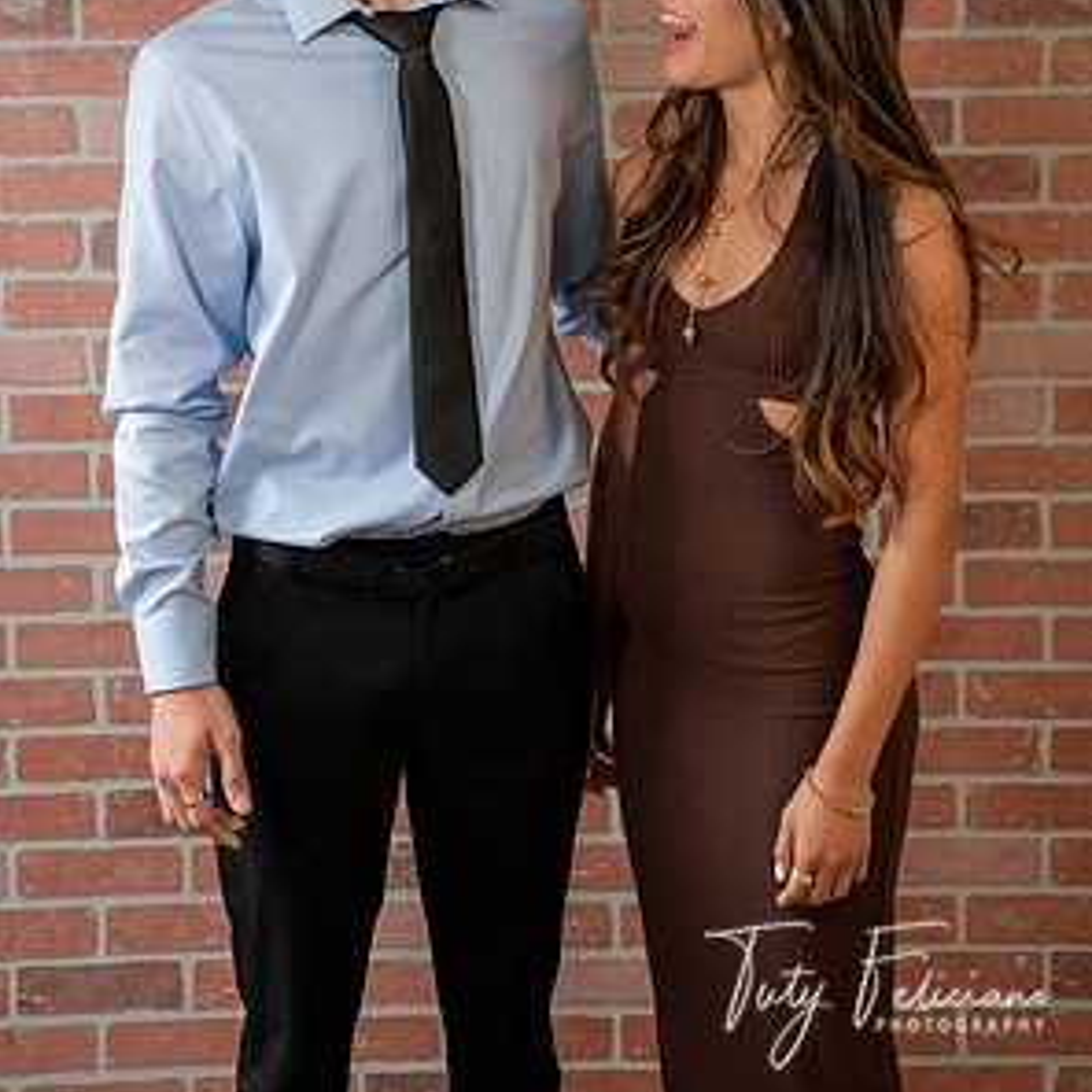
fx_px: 2356
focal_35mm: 66
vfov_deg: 25.8
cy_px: 280
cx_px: 550
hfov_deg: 26.1
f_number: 5.6
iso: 1600
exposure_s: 1/80
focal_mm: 51
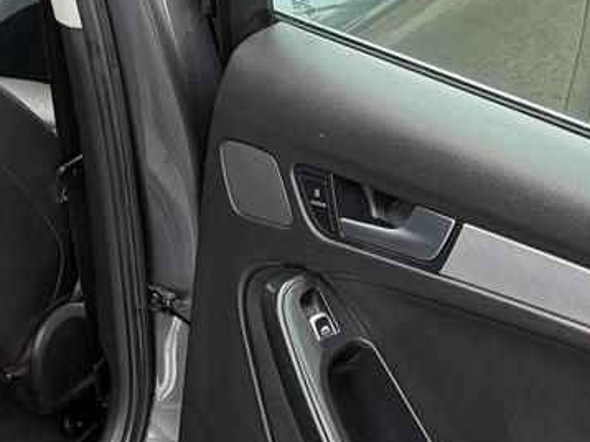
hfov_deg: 21.0
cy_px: 295
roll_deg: -1.5
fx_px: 1584
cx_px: 162
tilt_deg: -28.3
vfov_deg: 15.8
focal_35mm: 93
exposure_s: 1/220
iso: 40
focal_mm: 5.96
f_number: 1.6
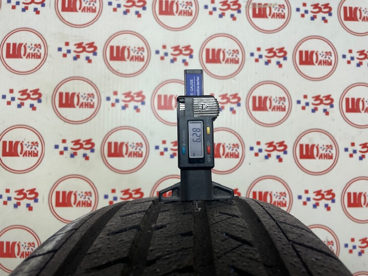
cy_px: 138
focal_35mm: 26
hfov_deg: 67.3
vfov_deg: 53.1
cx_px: 184
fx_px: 276
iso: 100
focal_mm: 4.2
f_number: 1.6
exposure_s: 1/100
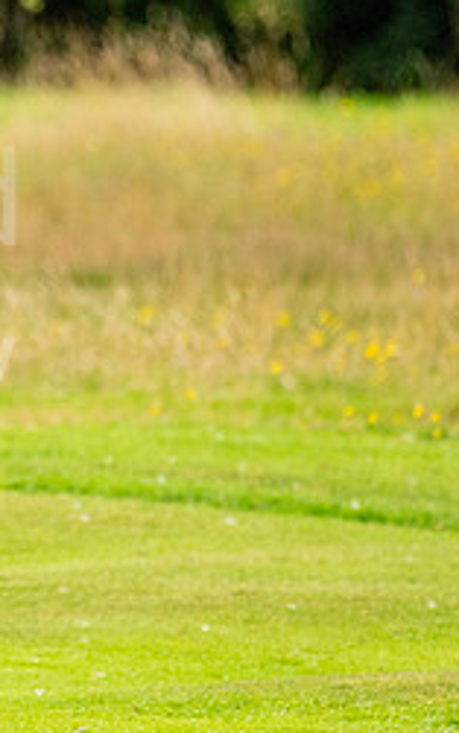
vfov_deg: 2.0
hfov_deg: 1.2
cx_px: -354
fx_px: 21164
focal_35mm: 1058
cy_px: 225
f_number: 4
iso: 320
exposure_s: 1/1250
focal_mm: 300
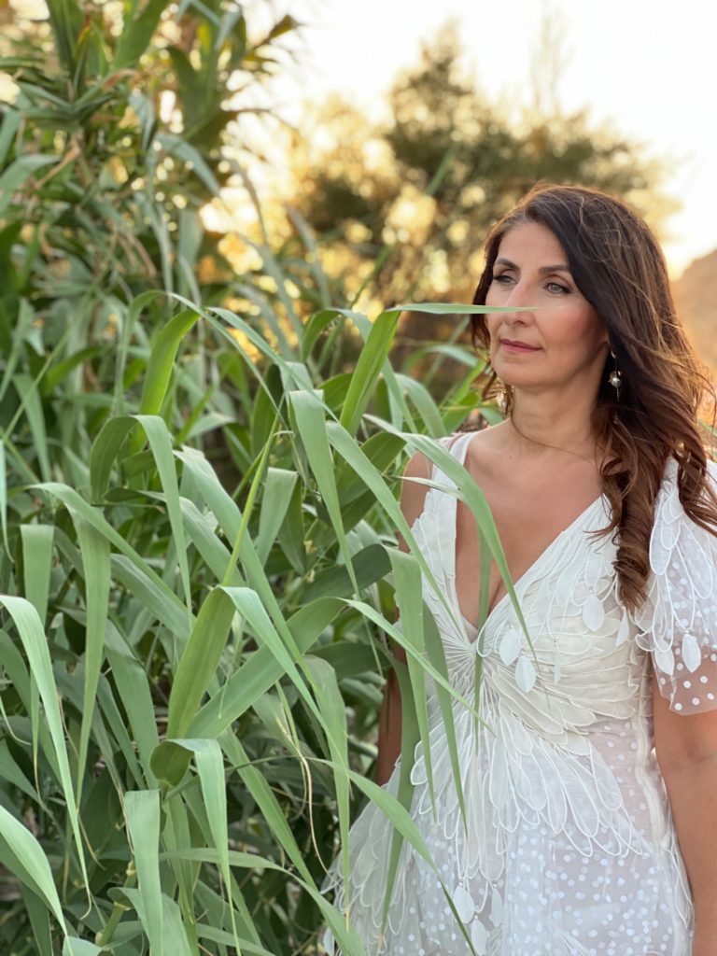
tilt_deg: +0.7
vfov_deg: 25.3
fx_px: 2127
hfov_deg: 19.1
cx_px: 358
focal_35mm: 77
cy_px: 478
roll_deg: +0.2
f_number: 2.8
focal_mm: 9
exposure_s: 1/121
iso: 80
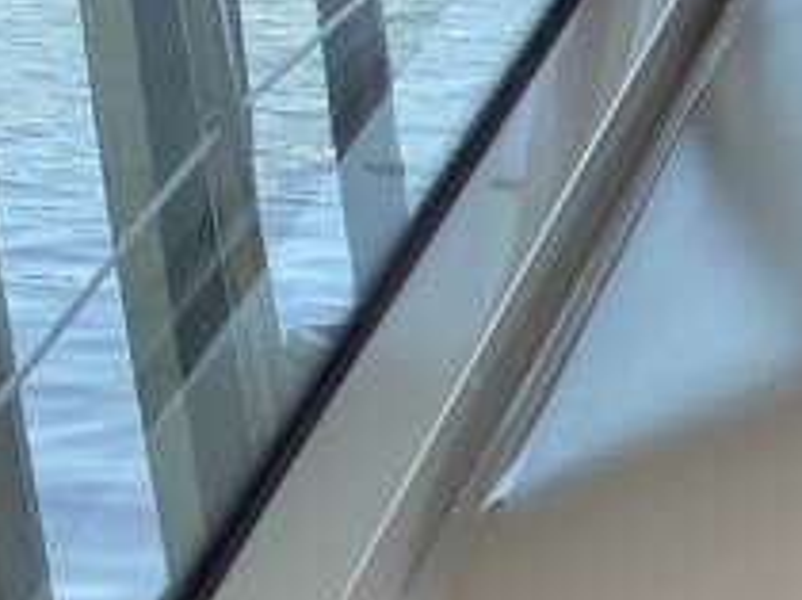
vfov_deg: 6.7
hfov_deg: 8.5
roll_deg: +0.2
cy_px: 1353
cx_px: 1936
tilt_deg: -23.5
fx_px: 4929
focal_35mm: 213
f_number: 2.4
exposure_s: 1/120
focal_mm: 3.3
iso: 50
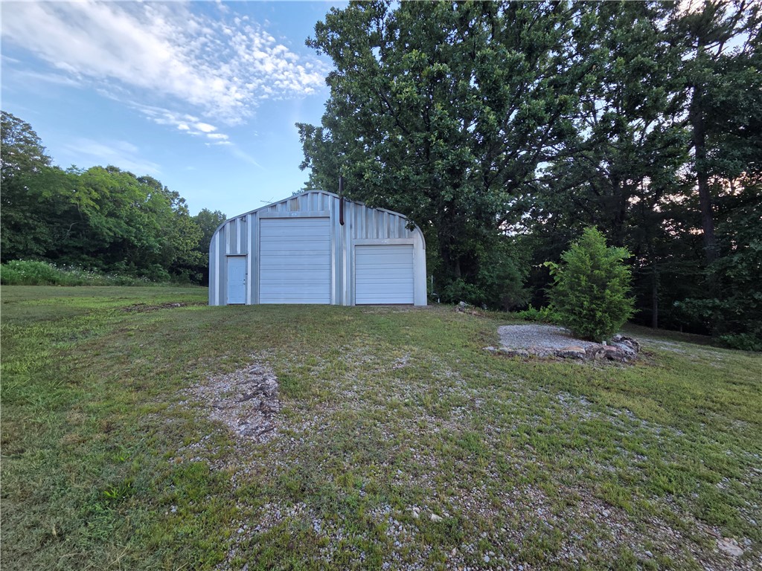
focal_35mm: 13
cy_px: 286
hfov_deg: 106.2
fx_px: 286
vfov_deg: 89.9
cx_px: 381
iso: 50
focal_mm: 2.2
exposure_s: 1/193
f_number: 2.2
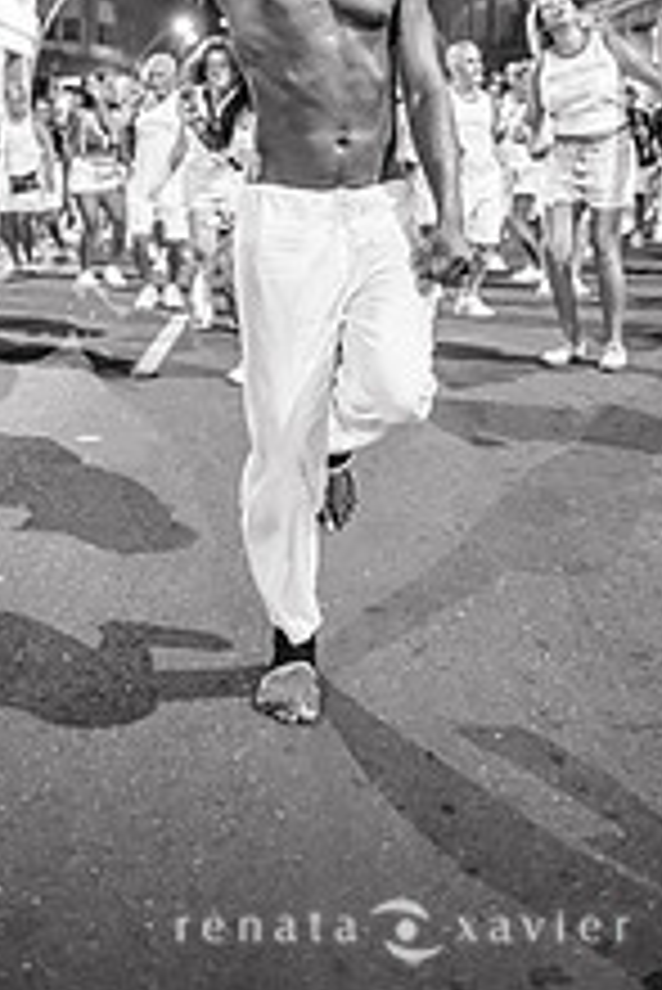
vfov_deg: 36.2
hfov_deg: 27.5
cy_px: -4
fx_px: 1349
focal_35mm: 49
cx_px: 396
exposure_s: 1/200
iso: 5000
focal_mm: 24
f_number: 1.8
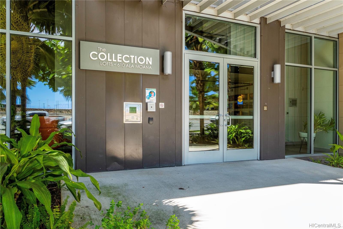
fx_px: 257
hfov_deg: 67.4
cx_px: 172
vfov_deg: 47.9
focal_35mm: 27
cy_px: 114
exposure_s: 1/30
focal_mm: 18
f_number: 8
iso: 160
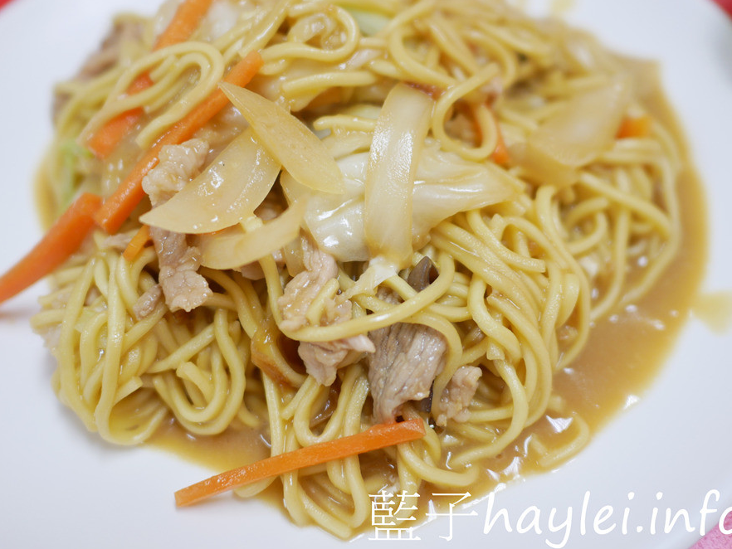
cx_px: 364
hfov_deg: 53.9
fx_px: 719
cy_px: 247
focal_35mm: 34
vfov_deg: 41.8
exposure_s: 1/60
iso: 200
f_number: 1.7
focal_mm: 15
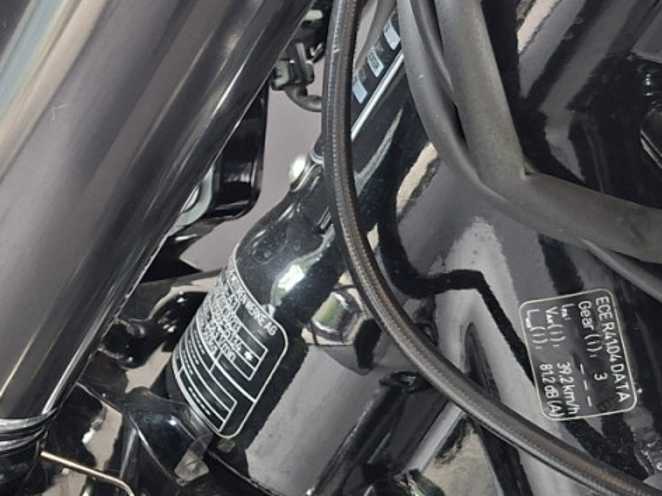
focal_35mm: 78
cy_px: 77
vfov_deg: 18.7
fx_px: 1492
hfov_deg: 24.4
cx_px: 90
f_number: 1.8
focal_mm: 5.54
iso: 320
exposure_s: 1/50
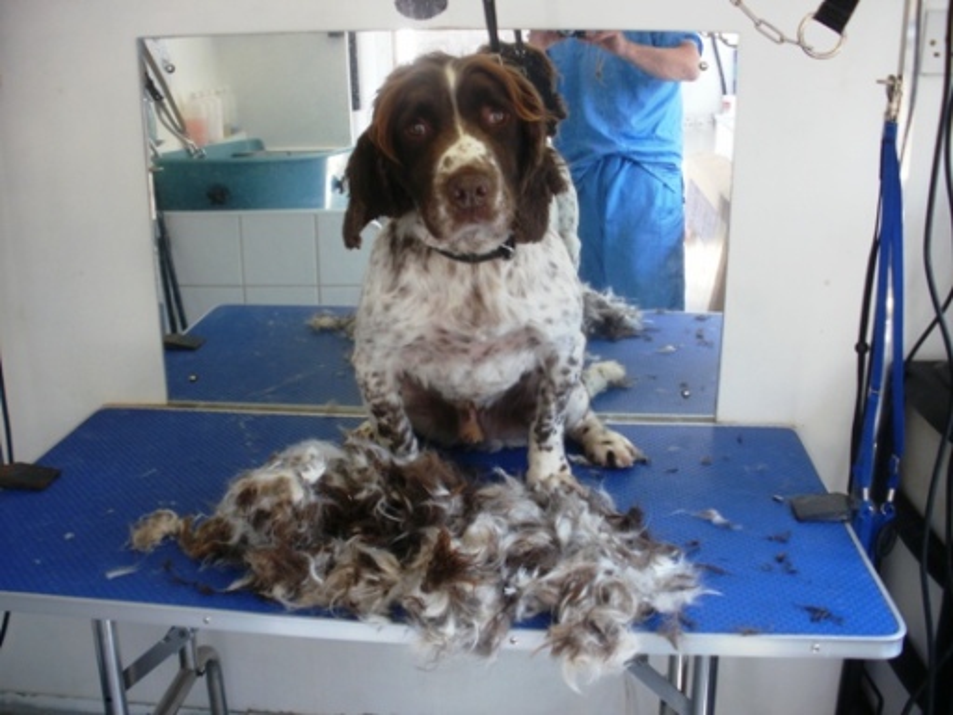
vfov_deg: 39.7
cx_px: 476
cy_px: 358
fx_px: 991
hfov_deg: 51.4
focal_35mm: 36
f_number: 3.5
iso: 100
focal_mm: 6.3
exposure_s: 1/40
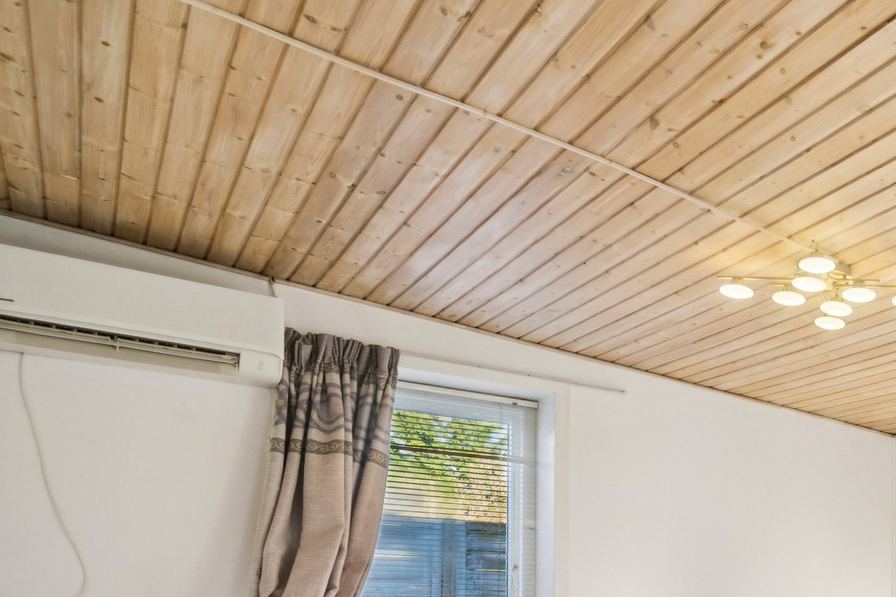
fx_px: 871
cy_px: 609
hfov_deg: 44.7
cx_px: 929
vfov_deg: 34.2
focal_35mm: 35
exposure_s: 1/100
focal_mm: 15
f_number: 5.6
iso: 250
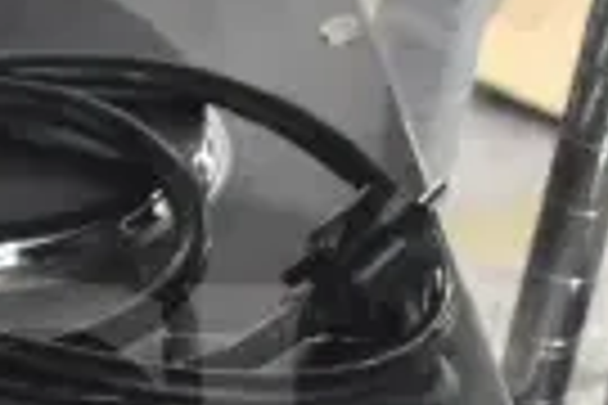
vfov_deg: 6.6
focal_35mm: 204
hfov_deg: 10.0
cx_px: -95
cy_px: 641
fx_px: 3445
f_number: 6.3
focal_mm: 30
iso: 6400
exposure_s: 1/160
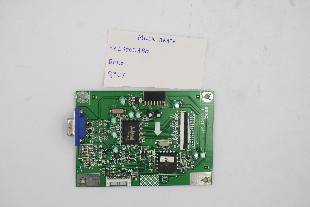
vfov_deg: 20.3
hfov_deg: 30.1
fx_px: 577
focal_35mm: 67
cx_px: 155
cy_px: 104
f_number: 5.6
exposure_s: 1/125
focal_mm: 25
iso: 200
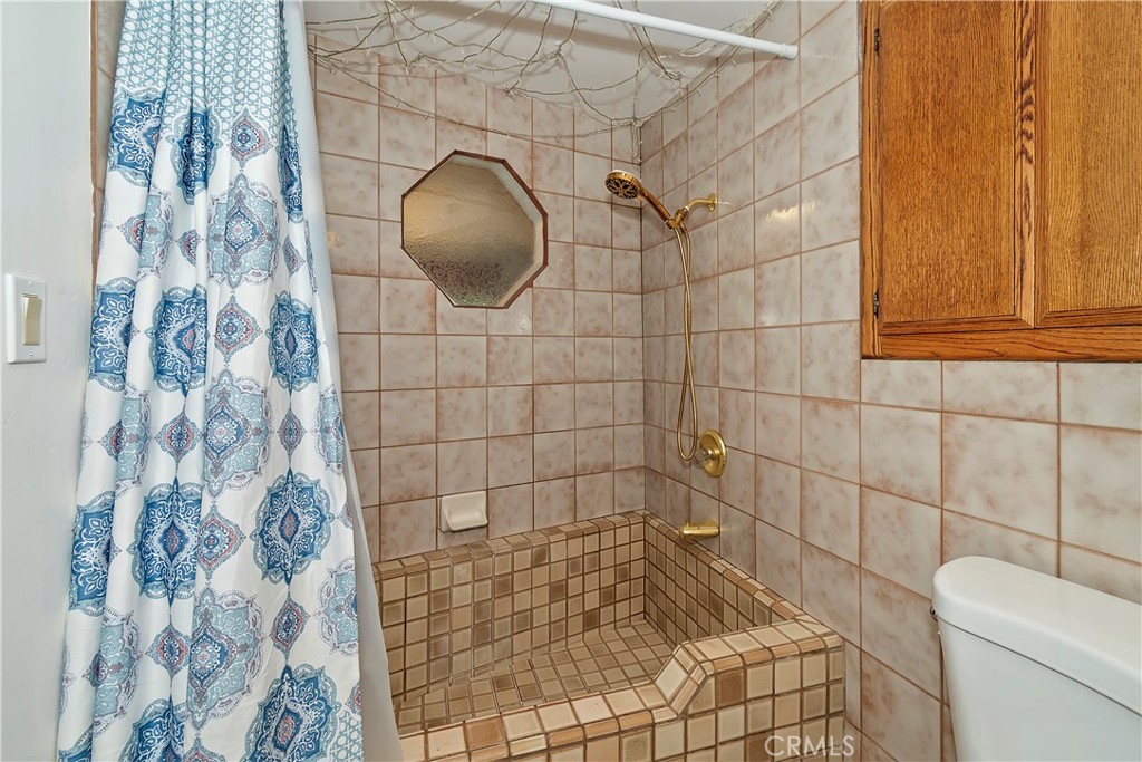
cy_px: 381
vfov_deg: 77.3
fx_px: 476
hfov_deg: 100.4
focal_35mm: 15
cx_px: 571
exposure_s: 1/30
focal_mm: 10
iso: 400
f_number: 8
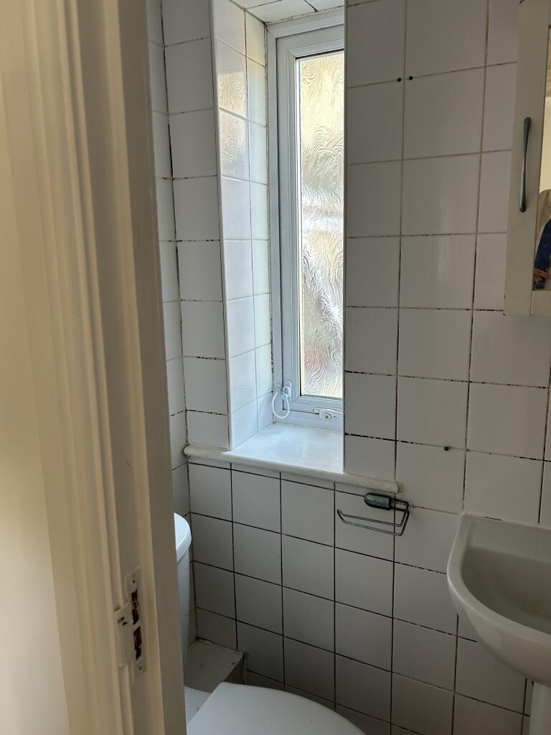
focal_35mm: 26
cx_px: 276
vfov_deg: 67.3
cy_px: 368
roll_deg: +1.1
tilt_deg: -10.8
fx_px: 552
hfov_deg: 53.1
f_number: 1.5
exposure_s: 1/121
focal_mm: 5.7
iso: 100
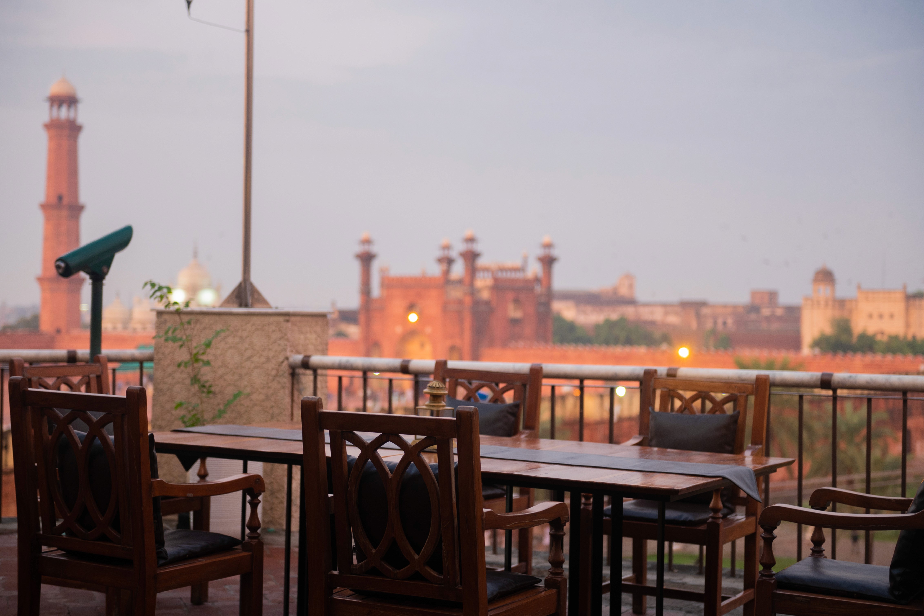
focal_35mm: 60
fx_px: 1539
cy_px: 308
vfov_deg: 22.6
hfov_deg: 33.4
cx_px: 462
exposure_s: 1/50
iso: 800
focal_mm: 60
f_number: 2.8
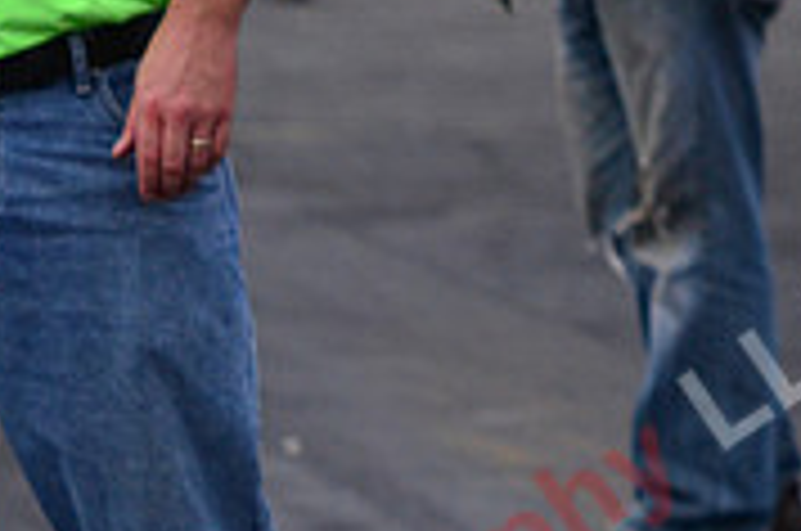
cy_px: 842
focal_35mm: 978
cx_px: 122
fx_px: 21721
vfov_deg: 1.4
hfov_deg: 2.1
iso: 1000
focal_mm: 200
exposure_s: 1/2000
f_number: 5.6
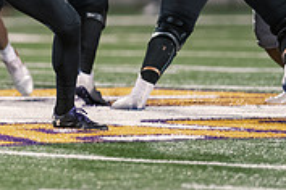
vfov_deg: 1.4
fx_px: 7801
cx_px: -36
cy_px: -51
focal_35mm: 982
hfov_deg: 2.1
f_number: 2.8
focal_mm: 300
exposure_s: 1/640
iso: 6400
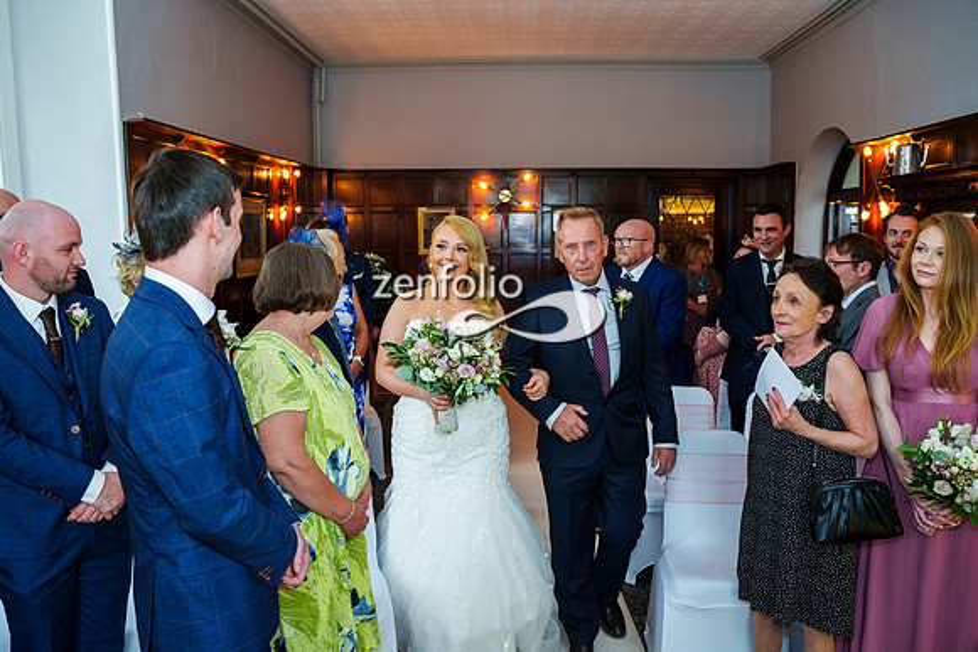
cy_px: 323
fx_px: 786
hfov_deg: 63.8
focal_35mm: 29
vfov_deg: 45.1
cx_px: 477
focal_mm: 28
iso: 640
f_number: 4.5
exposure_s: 1/60
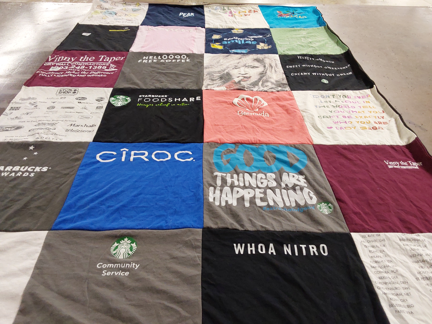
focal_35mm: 28
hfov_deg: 63.4
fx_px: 349
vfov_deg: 49.7
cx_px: 216
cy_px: 162
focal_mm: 2.91
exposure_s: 1/50
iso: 125
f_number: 1.9
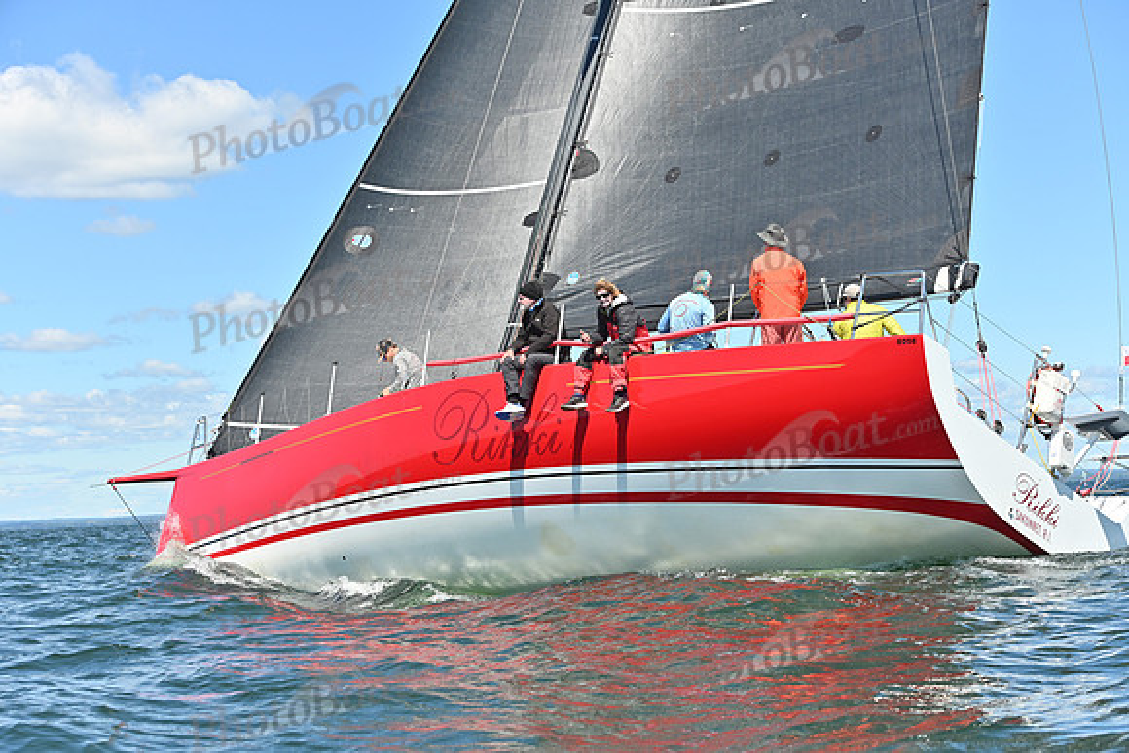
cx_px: 564
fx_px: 2196
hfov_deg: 28.8
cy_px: 376
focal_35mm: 70
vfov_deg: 19.5
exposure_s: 1/1250
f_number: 5.6
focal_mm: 70
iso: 320
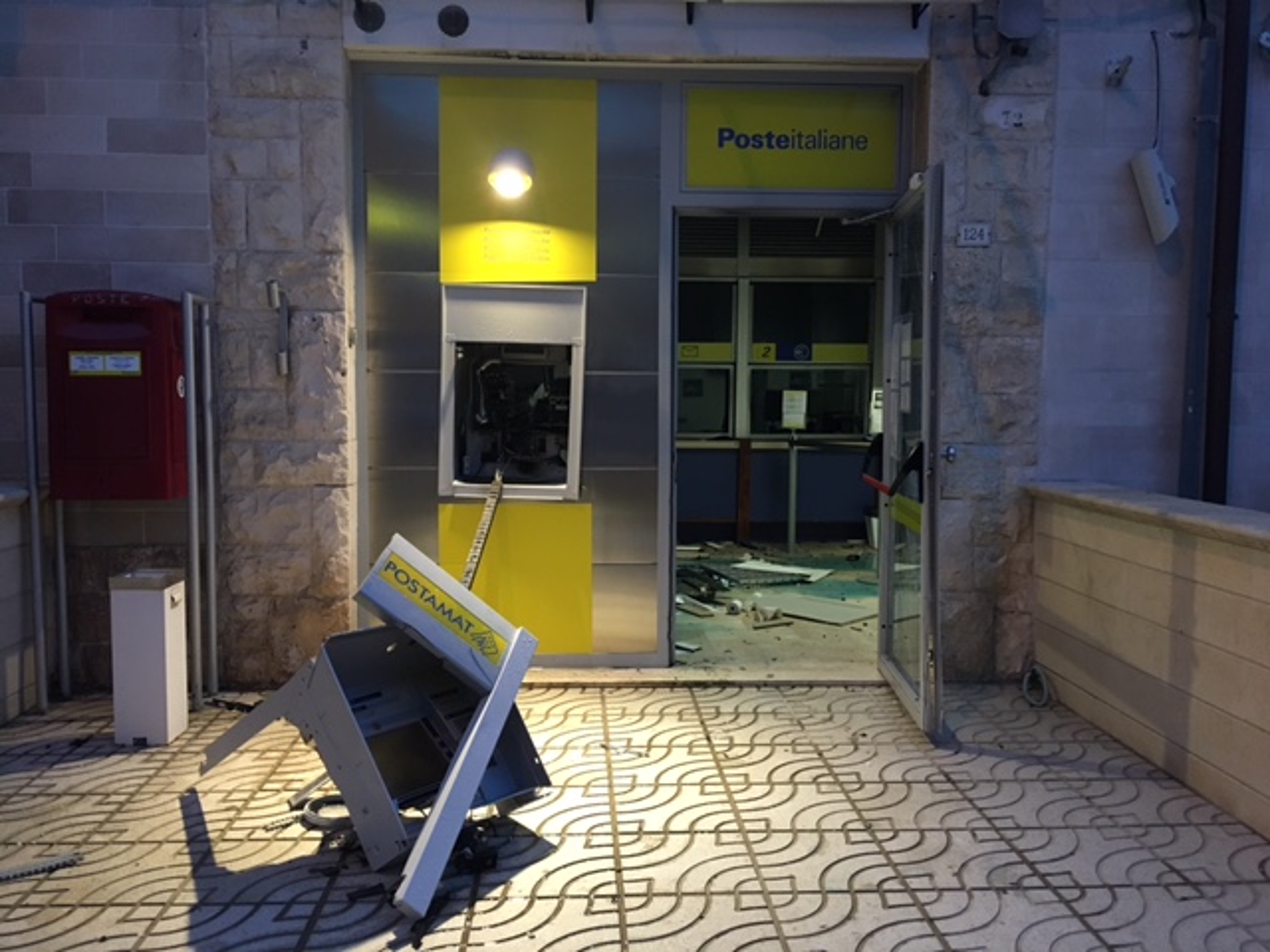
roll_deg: -0.6
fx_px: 1064
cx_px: 635
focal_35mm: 29
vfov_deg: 48.2
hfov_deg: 61.7
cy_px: 476
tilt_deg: -3.9
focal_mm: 4.15
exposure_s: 1/33
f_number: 2.2
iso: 200
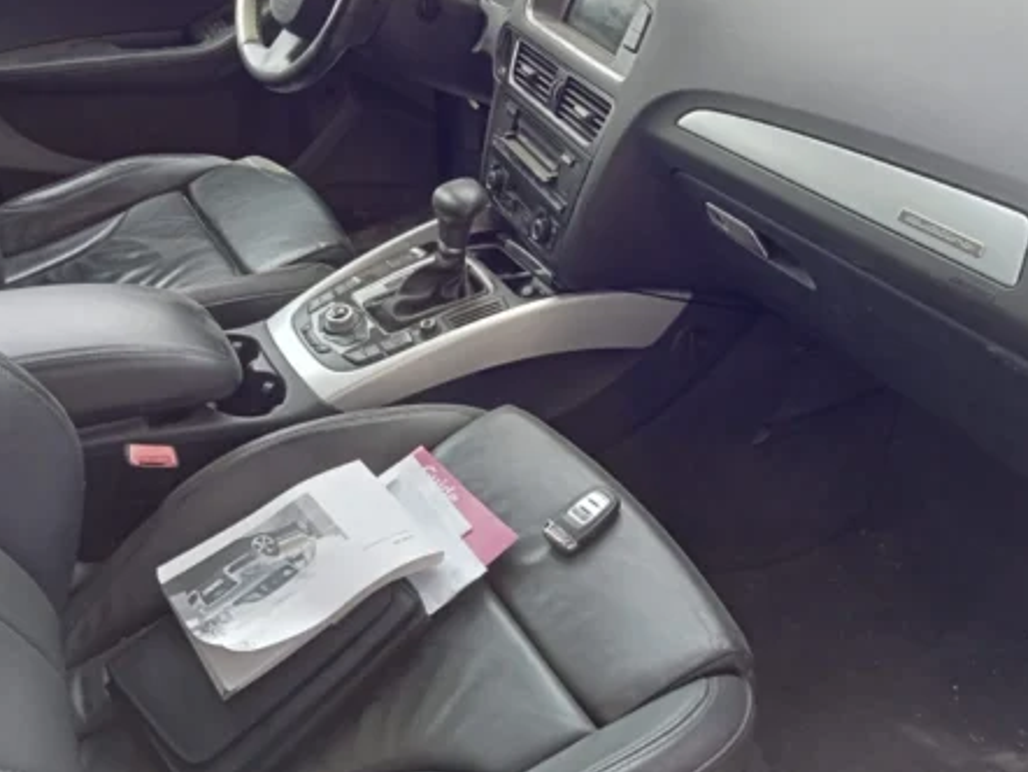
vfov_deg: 37.3
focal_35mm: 38
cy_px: 251
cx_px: 474
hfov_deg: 48.9
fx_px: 1129
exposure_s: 1/100
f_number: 2.2
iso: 159
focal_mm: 3.46
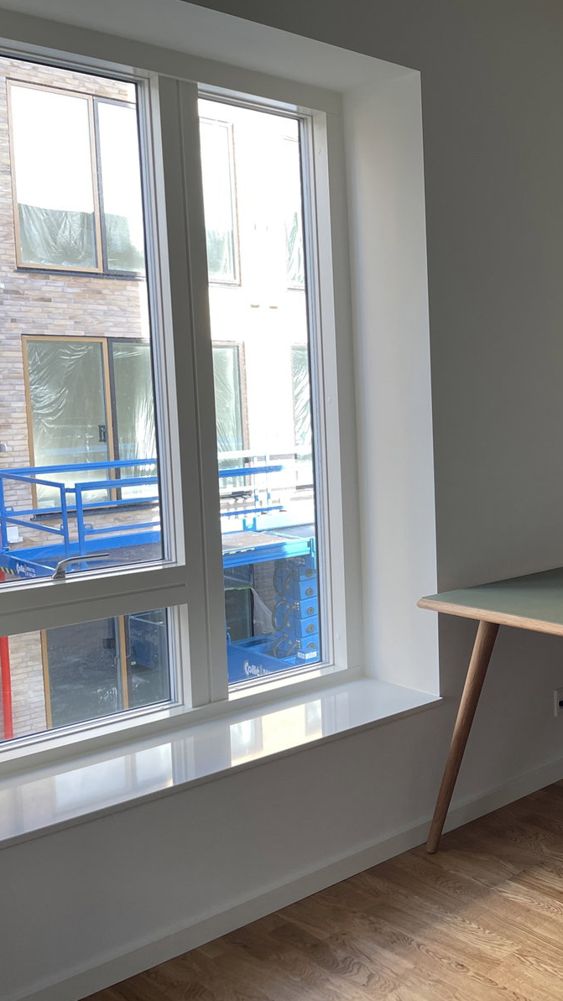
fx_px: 1009
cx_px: 648
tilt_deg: -5.7
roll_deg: +0.6
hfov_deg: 27.9
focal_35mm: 38
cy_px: 501
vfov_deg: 52.8
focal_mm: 4.2
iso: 64
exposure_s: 1/121
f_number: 1.6
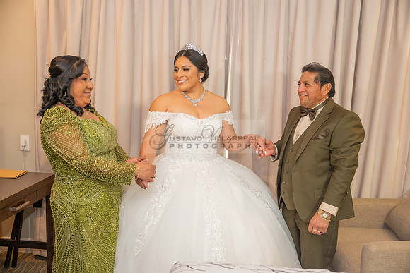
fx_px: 393
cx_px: 205
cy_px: 136
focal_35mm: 34
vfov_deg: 38.4
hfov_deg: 55.1
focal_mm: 34.5
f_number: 2.8
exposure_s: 1/160
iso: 800
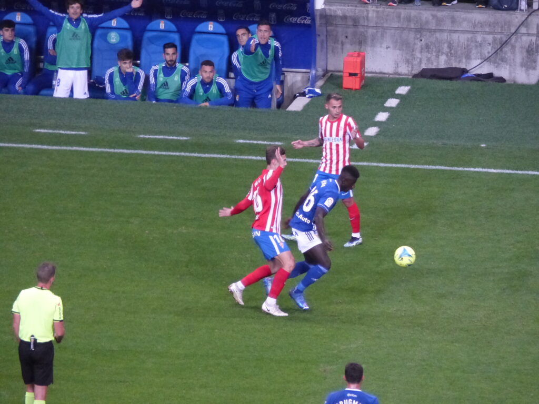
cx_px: 270
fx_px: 9140
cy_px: 202
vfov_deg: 2.5
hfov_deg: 3.4
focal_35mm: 587
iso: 800
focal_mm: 105.6
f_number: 2.8
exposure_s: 1/250
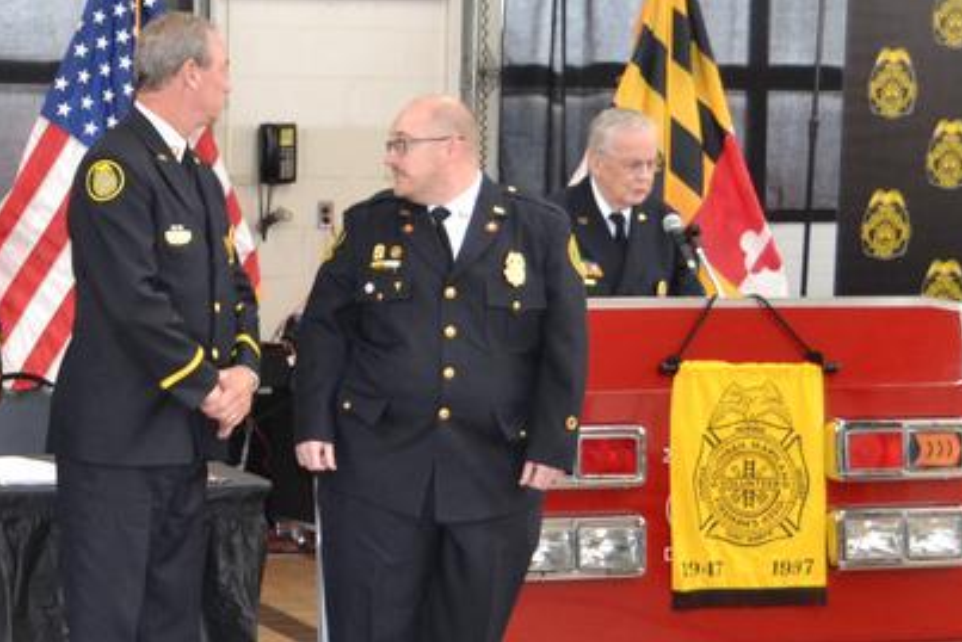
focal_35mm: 99
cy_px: 314
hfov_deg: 19.6
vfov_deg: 13.8
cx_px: -122
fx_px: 2646
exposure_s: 1/60
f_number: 4
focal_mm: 26
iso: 1000
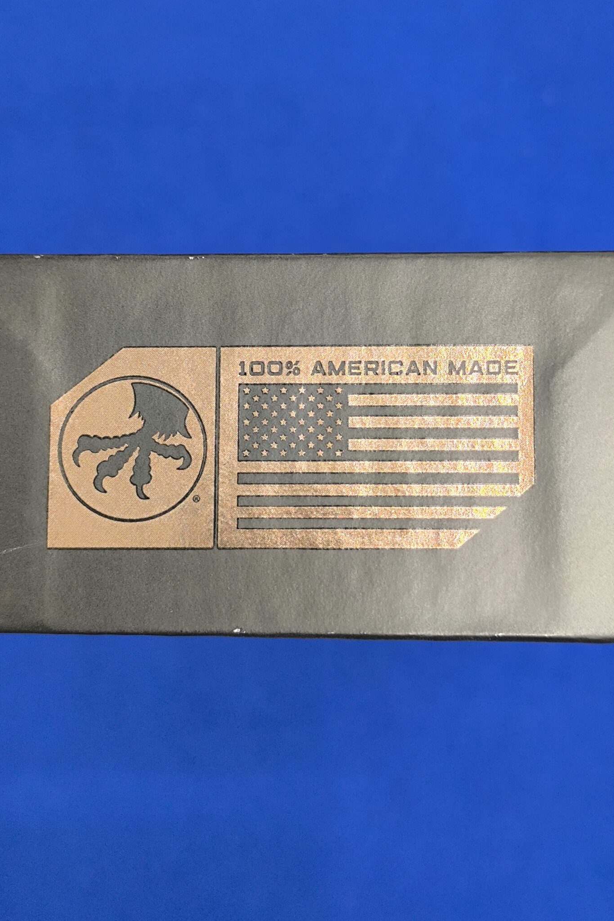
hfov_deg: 22.6
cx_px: 324
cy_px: 359
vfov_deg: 33.3
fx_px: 1535
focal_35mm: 60
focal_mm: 6.14
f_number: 1.65
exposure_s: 1/50
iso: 400
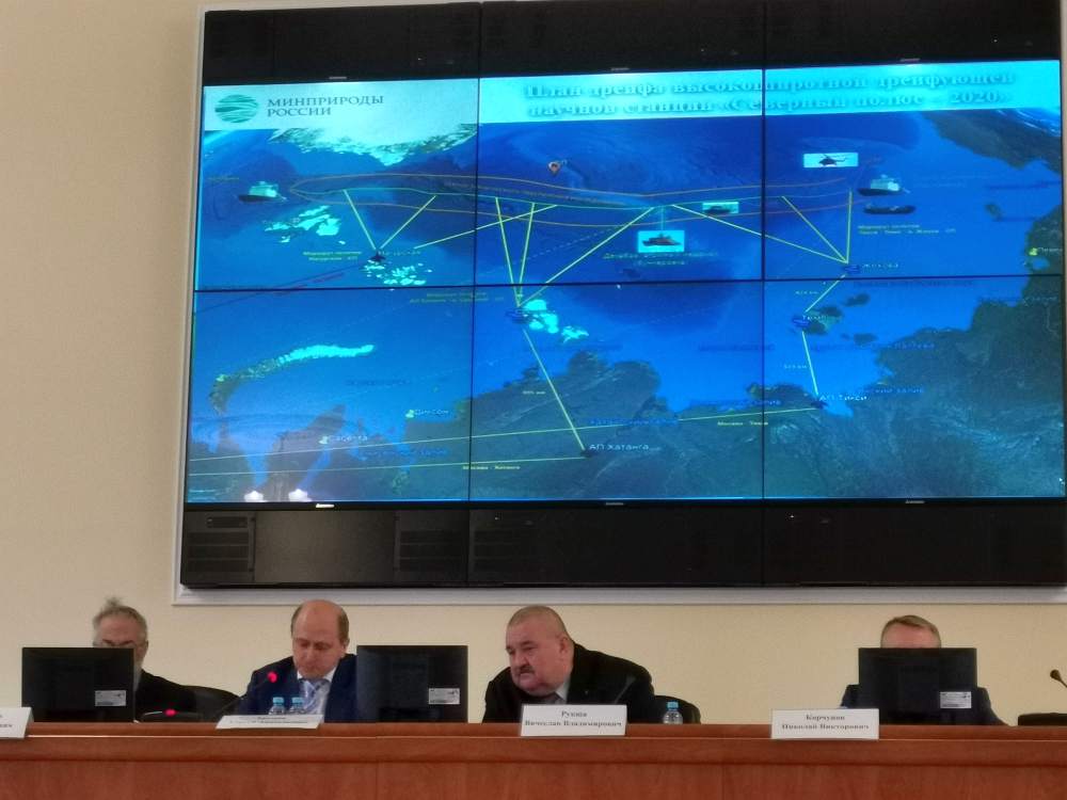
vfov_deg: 17.0
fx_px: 2682
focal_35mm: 87
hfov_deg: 22.5
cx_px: 534
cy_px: 400
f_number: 1.8
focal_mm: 4.75
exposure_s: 1/50
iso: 320
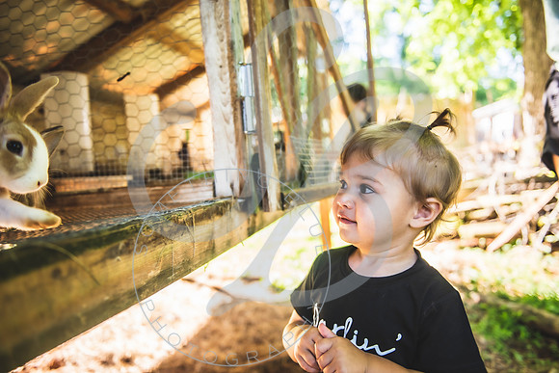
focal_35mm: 29
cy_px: 186
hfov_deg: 63.6
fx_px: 450
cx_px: 280
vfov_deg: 45.0
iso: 100
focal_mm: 29
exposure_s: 1/160
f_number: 2.8
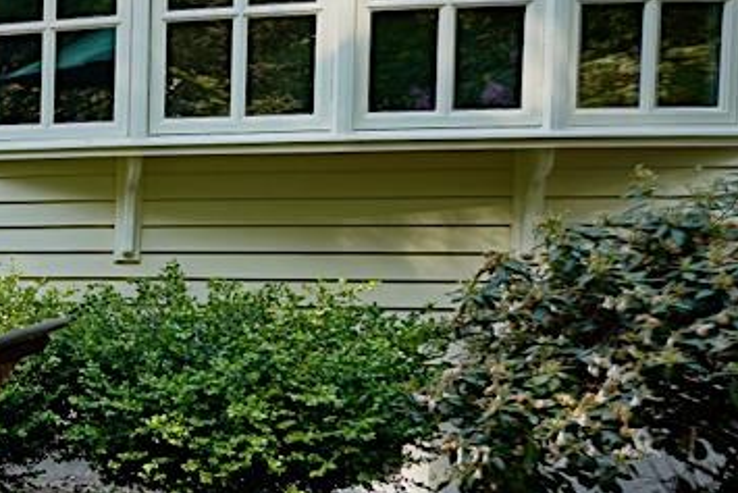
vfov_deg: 19.2
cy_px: 279
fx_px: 1456
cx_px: -979
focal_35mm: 71
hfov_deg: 15.8
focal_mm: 14
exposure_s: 1/80
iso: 100
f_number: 4.5
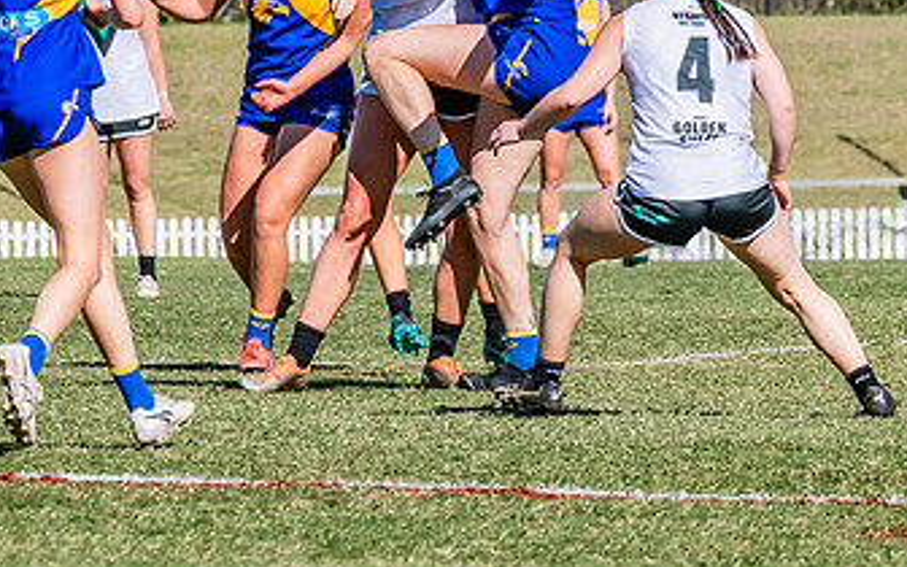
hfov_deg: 3.5
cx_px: 497
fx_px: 14955
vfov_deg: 2.2
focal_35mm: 605
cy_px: -55
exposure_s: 1/1250
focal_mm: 240
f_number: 13
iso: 640
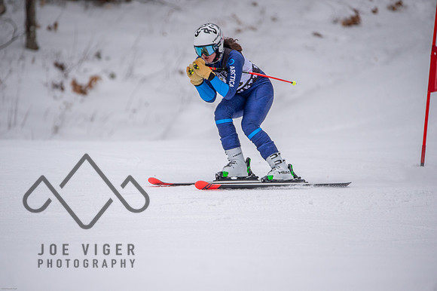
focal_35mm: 460
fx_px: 5580
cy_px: 146
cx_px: 218
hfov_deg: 4.5
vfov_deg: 3.0
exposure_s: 1/3200
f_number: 6
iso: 2000
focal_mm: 460
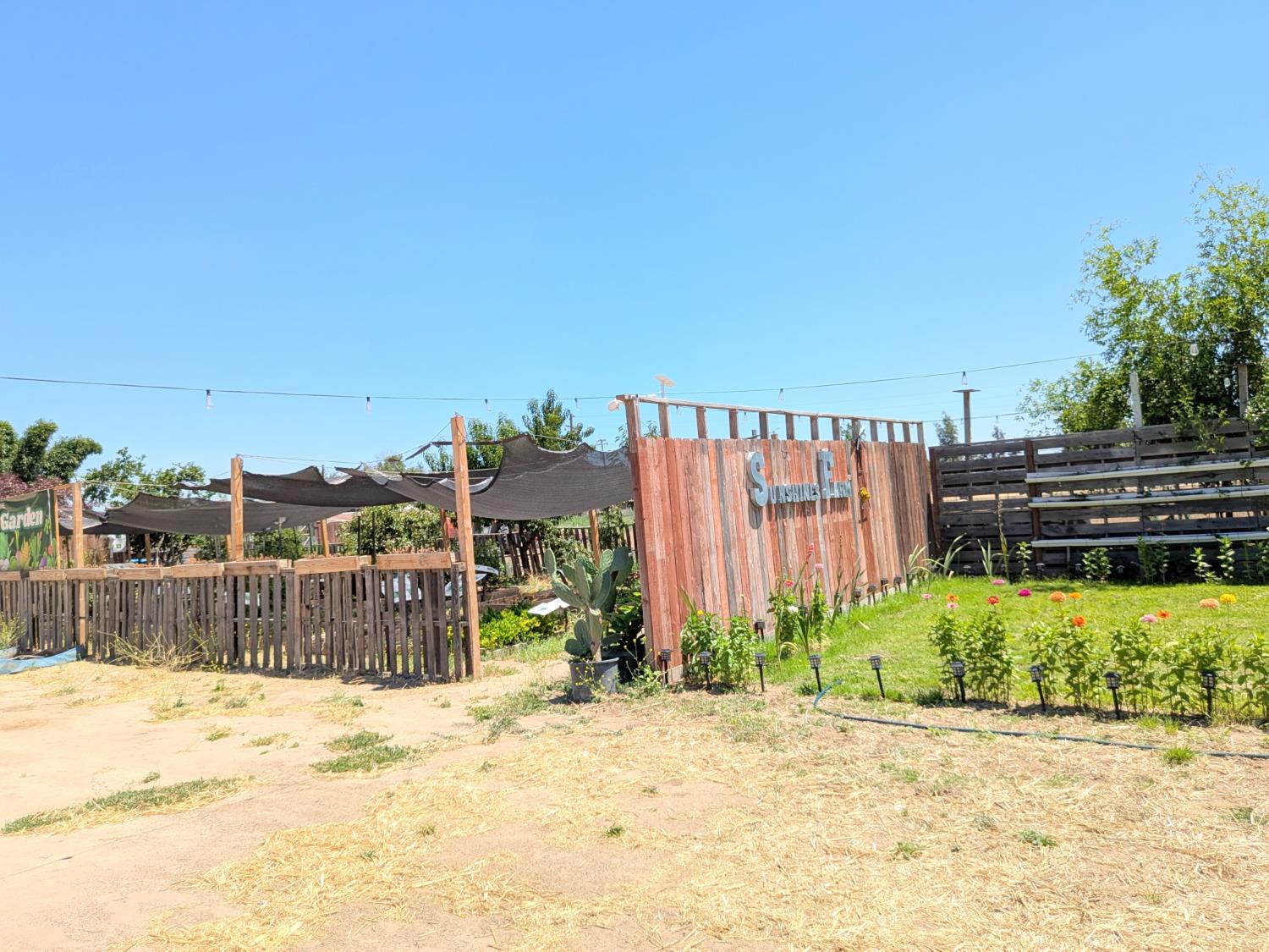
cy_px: 476
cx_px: 634
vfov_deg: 56.8
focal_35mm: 24
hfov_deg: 71.6
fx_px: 880
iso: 42
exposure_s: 1/2179
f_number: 1.7
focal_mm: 4.53
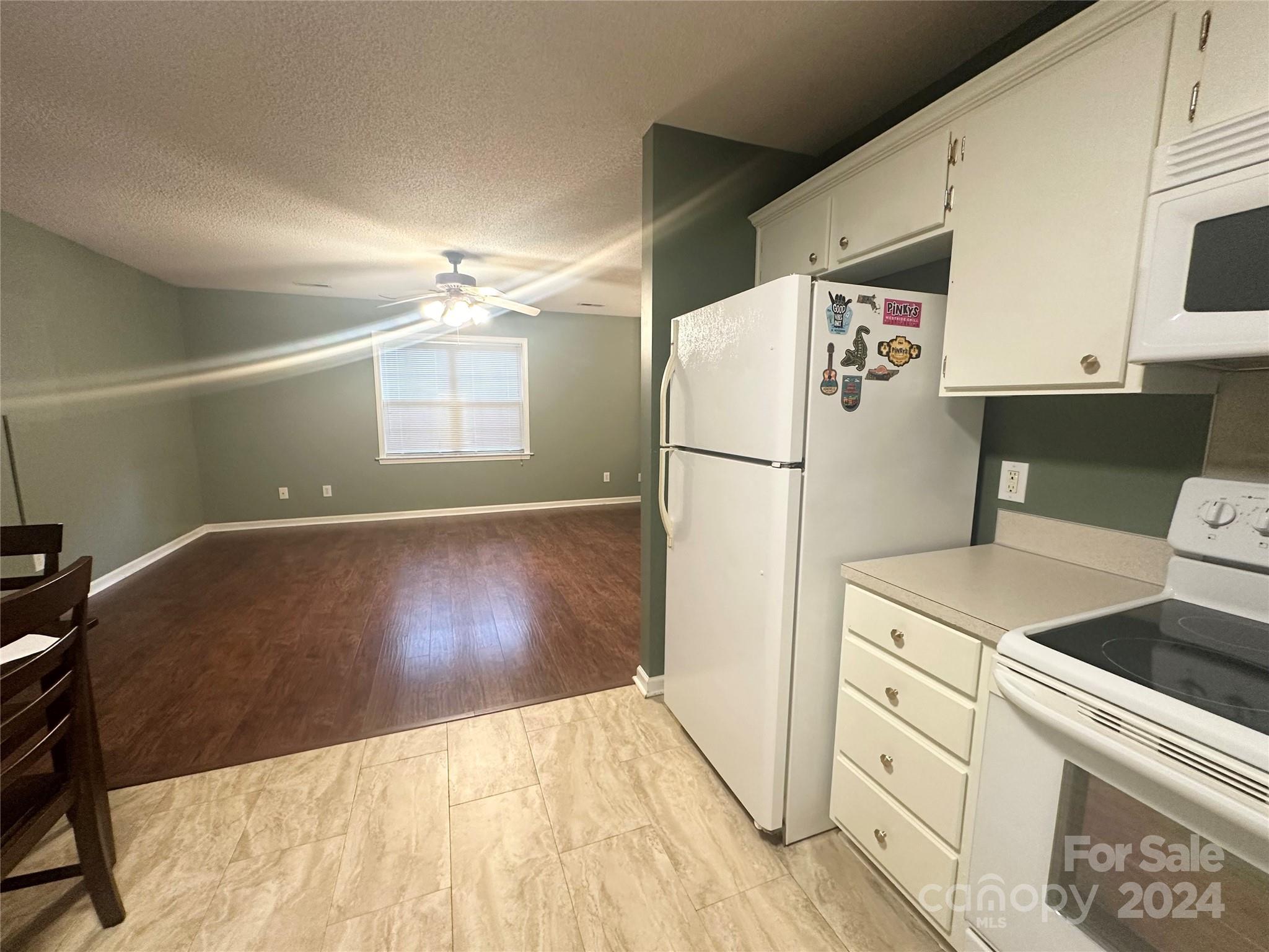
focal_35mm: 14
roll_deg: -0.5
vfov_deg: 85.7
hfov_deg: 102.1
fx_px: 513
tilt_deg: -7.7
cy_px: 476
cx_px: 634
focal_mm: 2.22
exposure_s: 1/60
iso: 200
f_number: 2.2
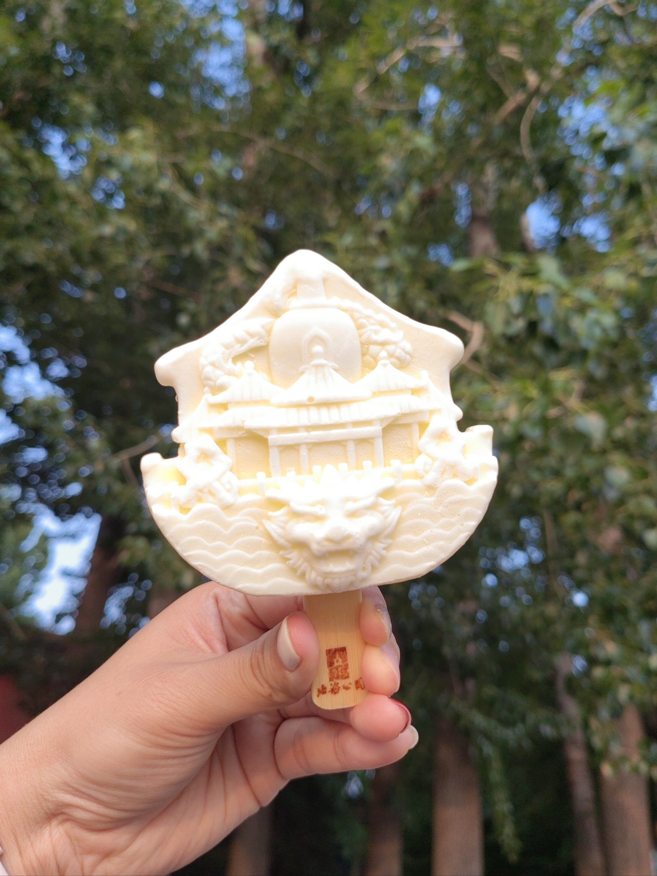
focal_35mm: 27
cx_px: 328
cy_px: 438
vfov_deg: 65.3
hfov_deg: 51.4
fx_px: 683
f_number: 1.9
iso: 50
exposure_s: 1/345
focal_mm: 5.52
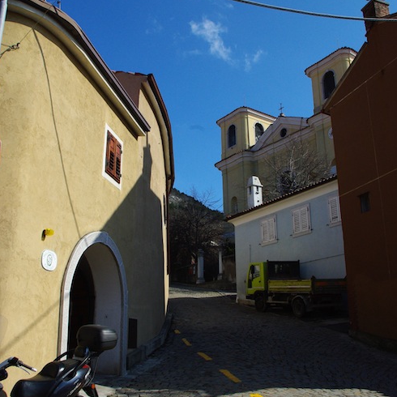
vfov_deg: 46.0
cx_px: 206
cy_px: 209
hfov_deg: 46.0
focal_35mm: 36
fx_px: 467
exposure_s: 1/500
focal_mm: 18
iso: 400
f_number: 11
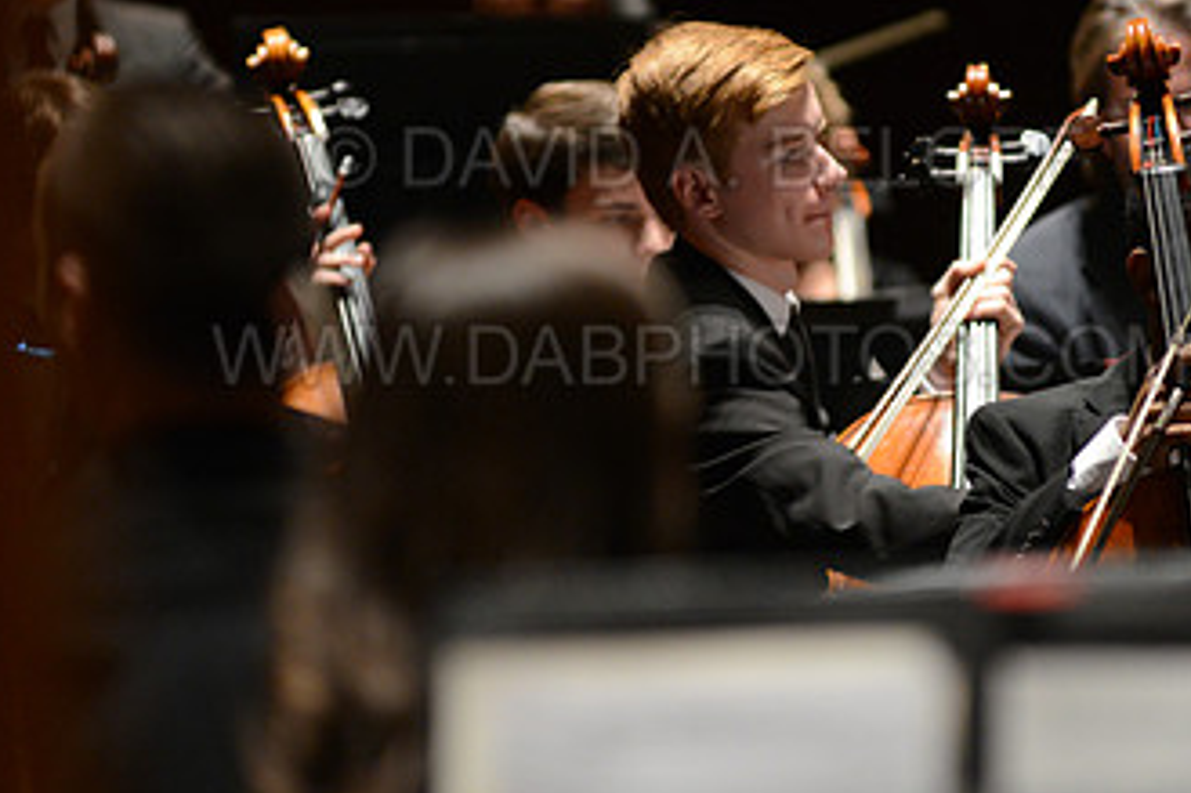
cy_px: 291
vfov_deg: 3.9
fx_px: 11672
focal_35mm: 353
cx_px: 706
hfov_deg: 5.8
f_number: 2.8
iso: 3200
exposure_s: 1/250
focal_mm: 200
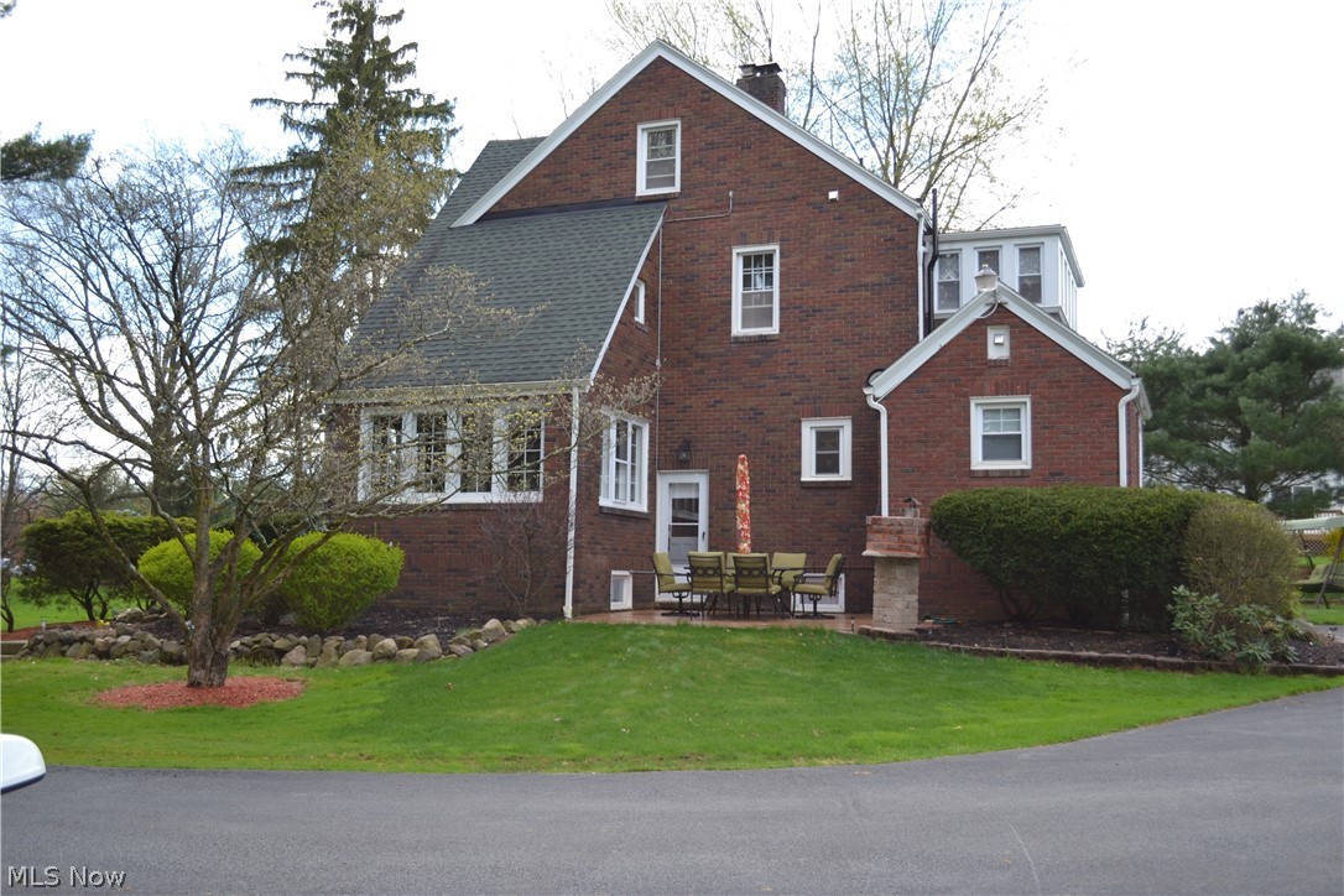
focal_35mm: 33
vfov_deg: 40.0
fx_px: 1232
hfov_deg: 57.2
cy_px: 448
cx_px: 672
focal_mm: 22
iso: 100
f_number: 4.5
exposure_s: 1/200
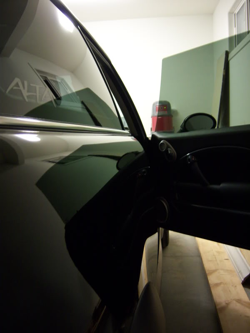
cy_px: 166
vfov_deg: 51.4
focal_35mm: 36
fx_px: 347
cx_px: 125
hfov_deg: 39.7
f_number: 2.8
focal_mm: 7.5
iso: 160
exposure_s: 1/10
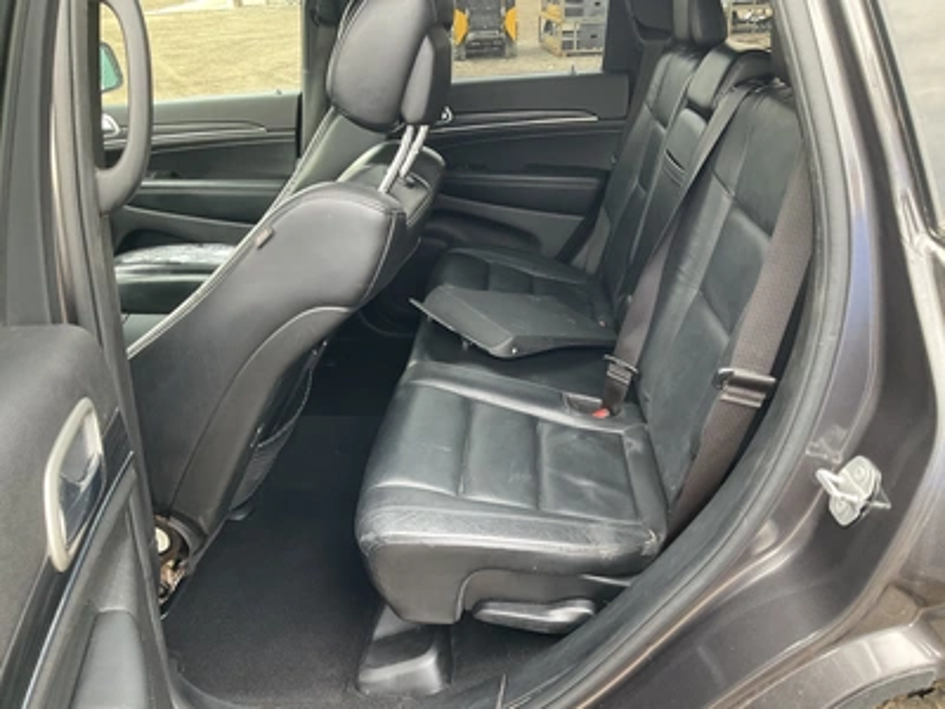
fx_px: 792
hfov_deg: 61.7
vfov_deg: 48.2
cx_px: 472
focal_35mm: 29
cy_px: 354
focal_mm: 3
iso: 125
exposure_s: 1/60
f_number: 1.8
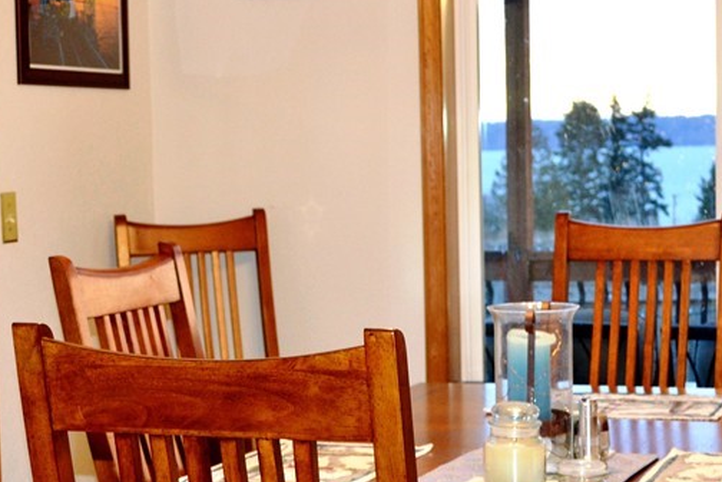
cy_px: 306
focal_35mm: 84
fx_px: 1685
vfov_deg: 16.2
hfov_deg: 24.2
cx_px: 321
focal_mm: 26
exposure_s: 1/60
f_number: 4.2
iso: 560
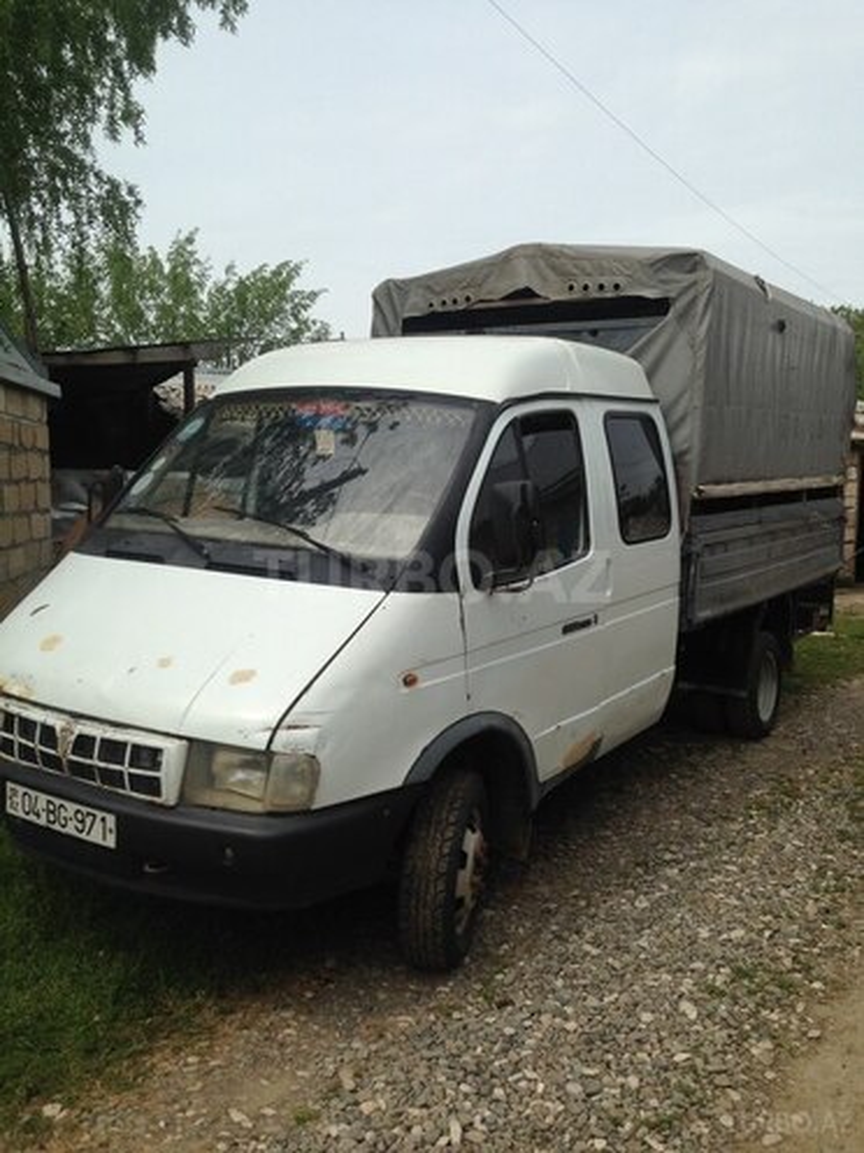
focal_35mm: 33
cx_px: 432
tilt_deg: -2.3
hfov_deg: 42.9
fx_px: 1098
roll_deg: -1.0
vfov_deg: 55.4
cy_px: 576
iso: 50
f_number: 2.4
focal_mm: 4.12
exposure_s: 1/1938
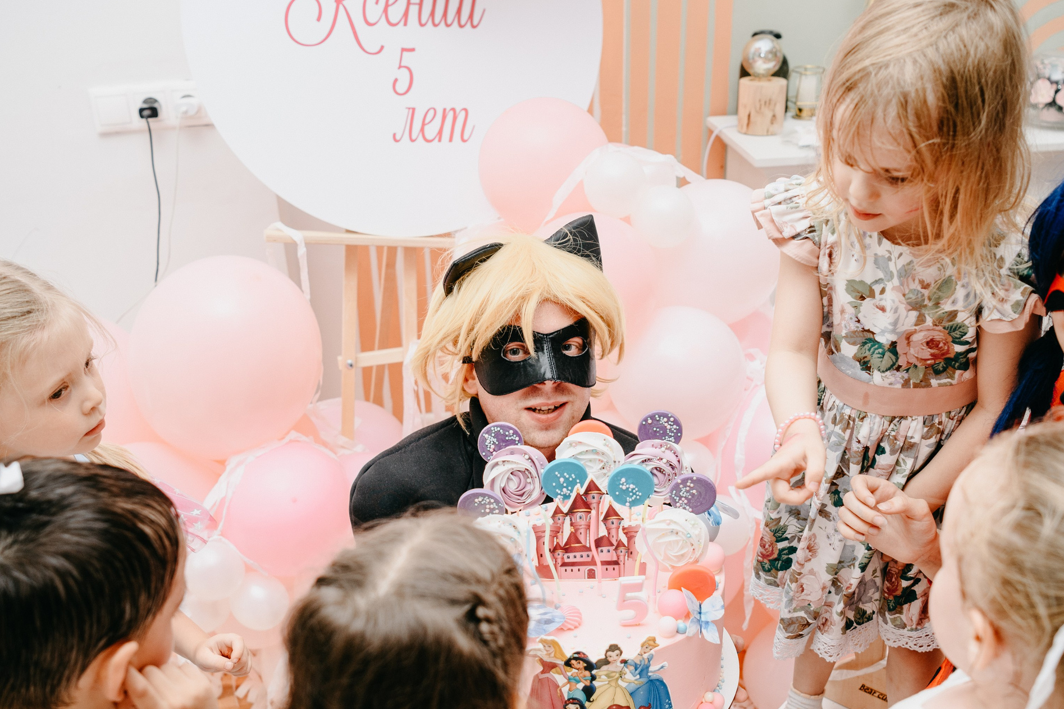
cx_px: 545
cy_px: 479
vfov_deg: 35.5
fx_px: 1093
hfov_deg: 51.9
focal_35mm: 37
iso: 200
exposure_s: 1/160
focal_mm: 24
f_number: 3.2
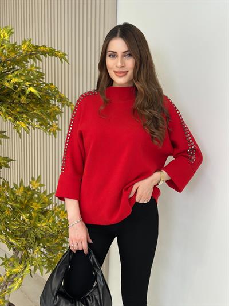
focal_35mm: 48
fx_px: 423
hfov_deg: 30.3
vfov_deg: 39.6
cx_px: 114
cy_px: 153
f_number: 1.78
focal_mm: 6.86
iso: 100
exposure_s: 1/171
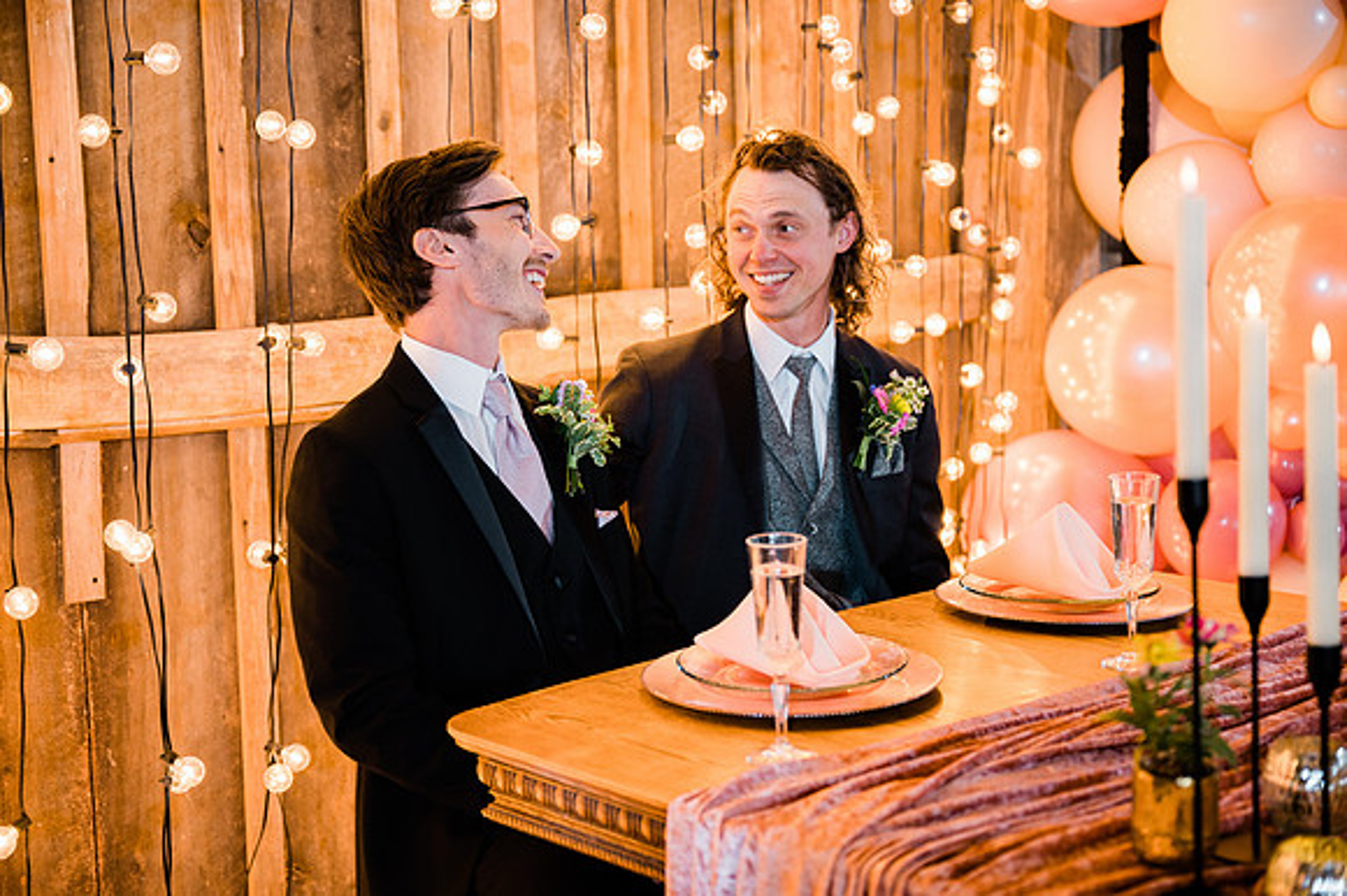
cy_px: 448
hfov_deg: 41.9
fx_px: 1758
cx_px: 674
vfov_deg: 28.6
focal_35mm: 47
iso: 800
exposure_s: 1/200
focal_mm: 47
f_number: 2.8
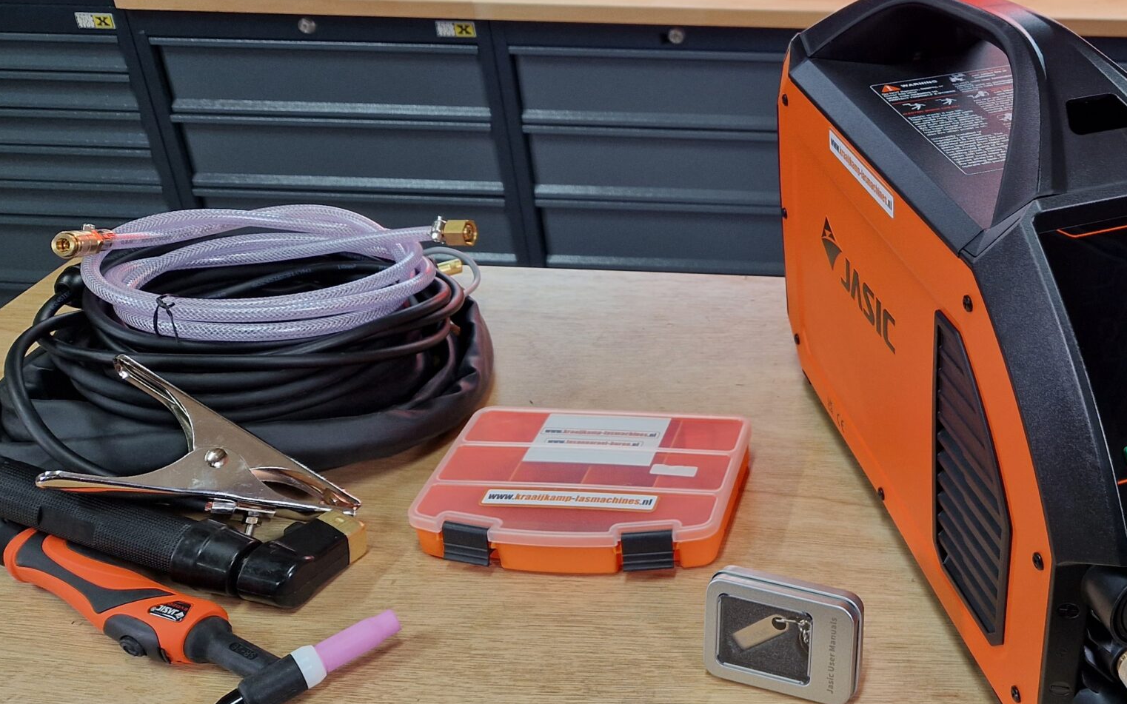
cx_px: 943
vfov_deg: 31.0
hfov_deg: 45.1
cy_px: 236
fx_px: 1259
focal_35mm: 41
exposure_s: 1/50
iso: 125
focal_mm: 5.4
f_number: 1.8
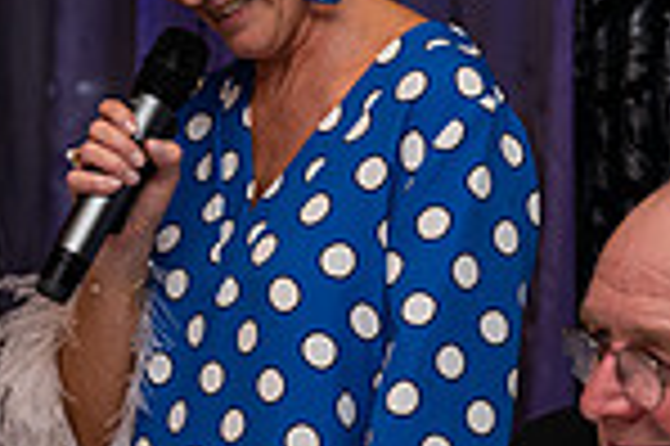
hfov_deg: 10.9
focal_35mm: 187
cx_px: -4
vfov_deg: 7.3
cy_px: 403
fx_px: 3476
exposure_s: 1/160
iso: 640
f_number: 3.5
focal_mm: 48
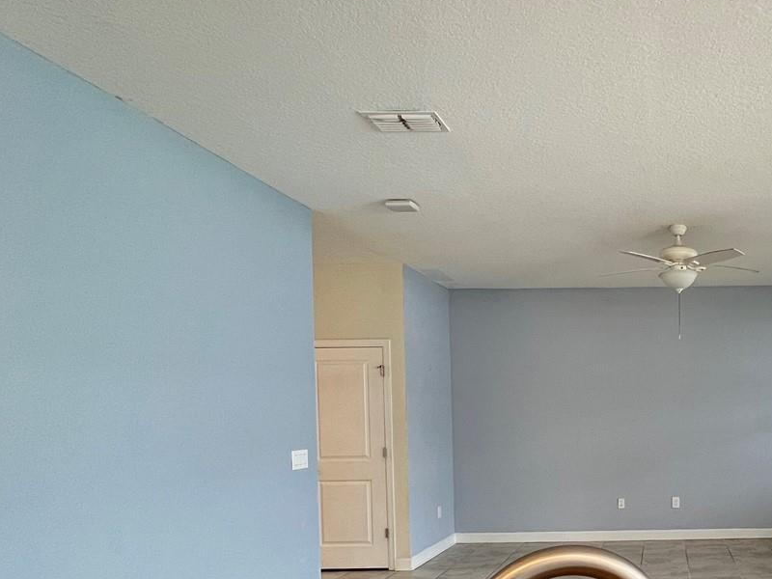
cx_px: 678
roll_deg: +1.4
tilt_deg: -1.6
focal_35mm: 26
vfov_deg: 50.9
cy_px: 433
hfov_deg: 58.6
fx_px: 580
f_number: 1.8
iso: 250
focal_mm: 1.57
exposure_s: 1/60
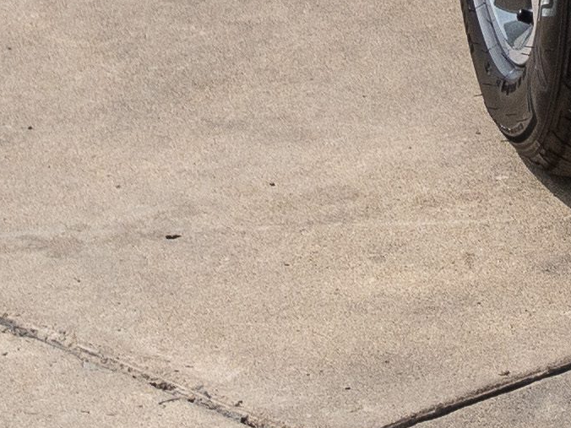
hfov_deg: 5.6
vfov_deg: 4.2
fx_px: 5625
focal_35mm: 341
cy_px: -740
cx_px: 1361
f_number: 4
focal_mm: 25
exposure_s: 1/3200
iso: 200
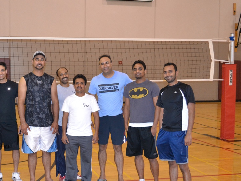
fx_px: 390
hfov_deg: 33.7
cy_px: 106
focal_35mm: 56
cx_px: 62
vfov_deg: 26.1
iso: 2000
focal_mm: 22
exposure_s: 1/60
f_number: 3.8
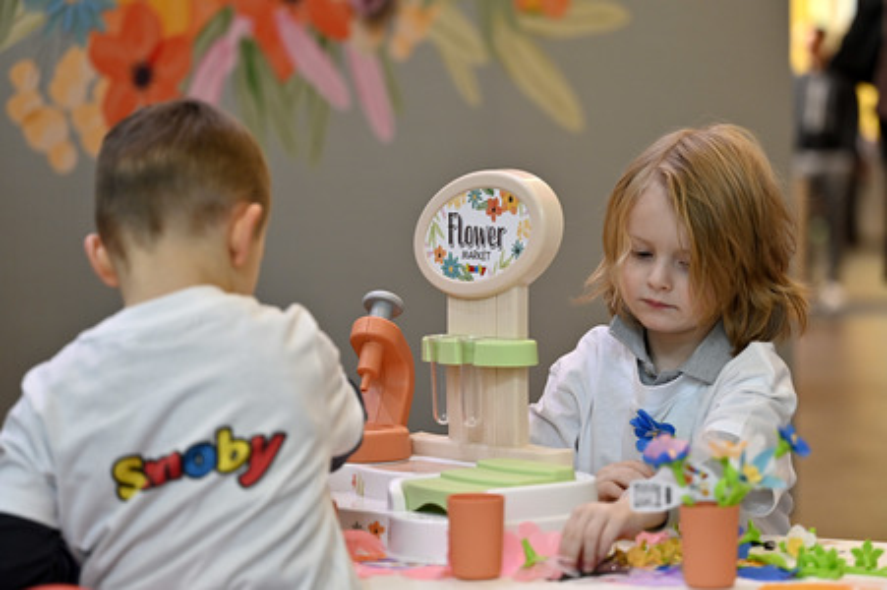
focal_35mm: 93
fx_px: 2290
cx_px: 444
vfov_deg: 14.7
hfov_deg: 21.9
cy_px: 295
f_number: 2.8
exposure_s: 1/250
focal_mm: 93
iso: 1000
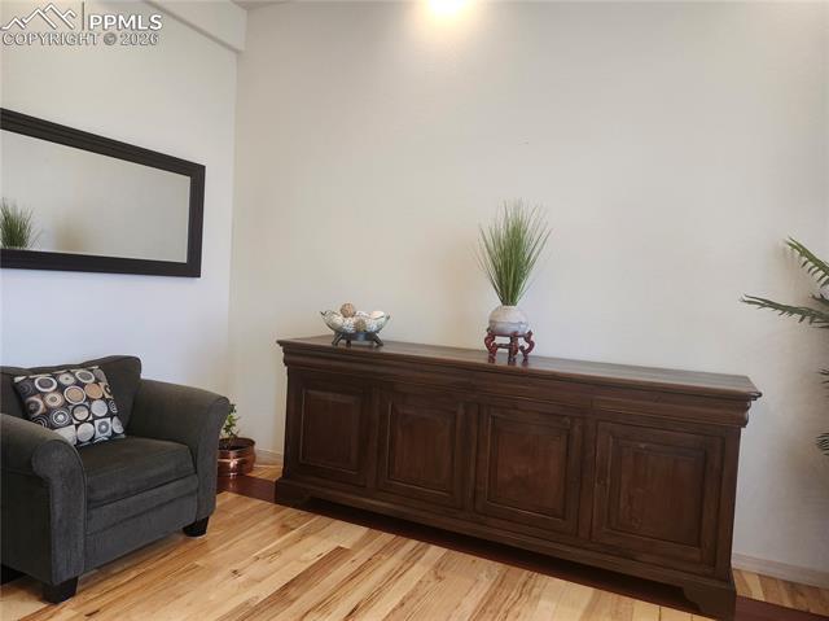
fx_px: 550
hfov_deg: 74.0
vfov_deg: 58.8
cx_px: 414
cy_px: 310
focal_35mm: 23
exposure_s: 1/120
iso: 320
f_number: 1.8
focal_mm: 5.54
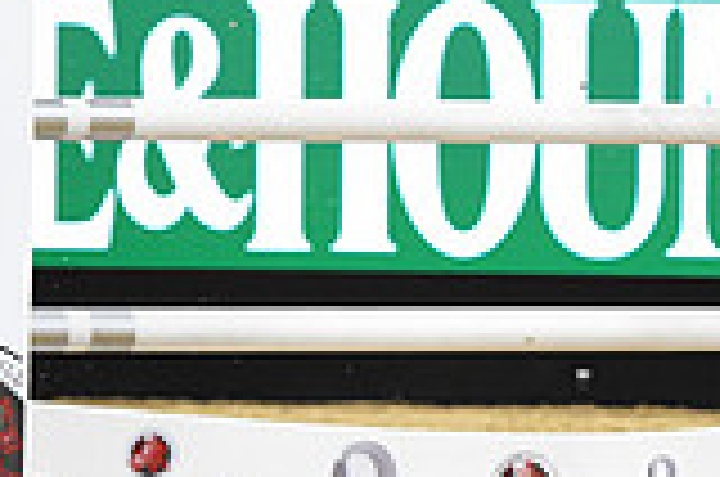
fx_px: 10878
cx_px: 1143
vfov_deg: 2.5
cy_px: -63
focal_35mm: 545
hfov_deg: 3.8
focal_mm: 150
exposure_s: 1/800
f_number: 4
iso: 5000
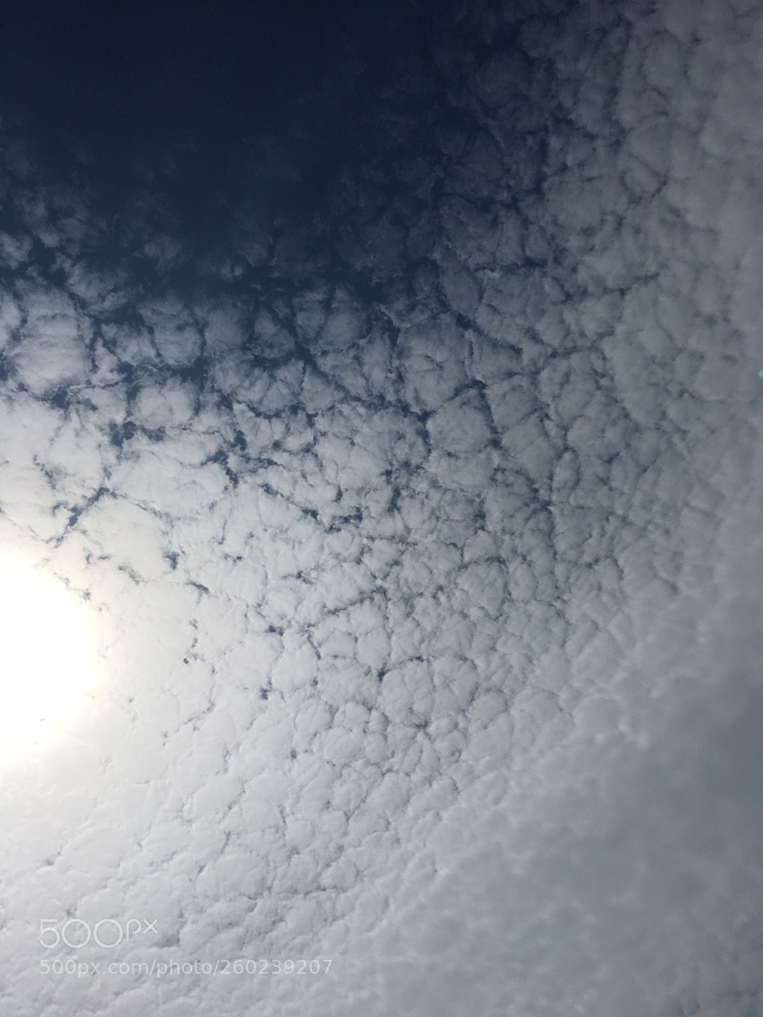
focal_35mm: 29
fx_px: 852
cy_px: 508
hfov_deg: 48.2
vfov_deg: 61.7
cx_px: 382
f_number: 2.2
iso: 25
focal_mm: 4.15
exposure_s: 1/15385
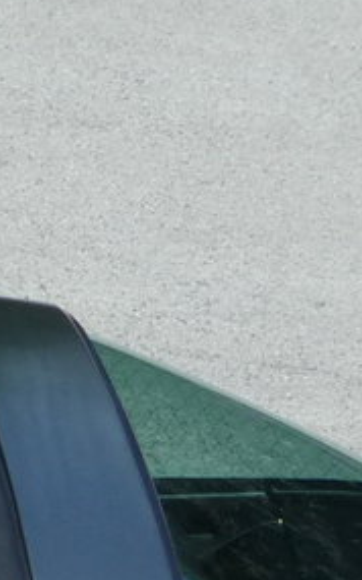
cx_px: -504
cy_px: 985
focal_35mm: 228
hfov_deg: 5.6
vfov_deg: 8.9
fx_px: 3601
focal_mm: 6.1
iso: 100
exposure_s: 1/1000
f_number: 3.7
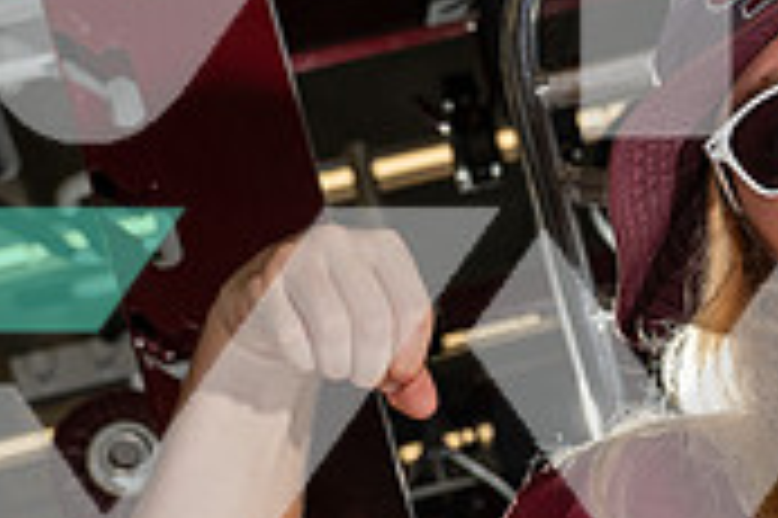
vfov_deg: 10.4
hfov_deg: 15.3
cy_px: 448
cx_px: 859
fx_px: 2828
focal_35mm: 131
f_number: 5.6
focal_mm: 39
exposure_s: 1/250
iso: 200
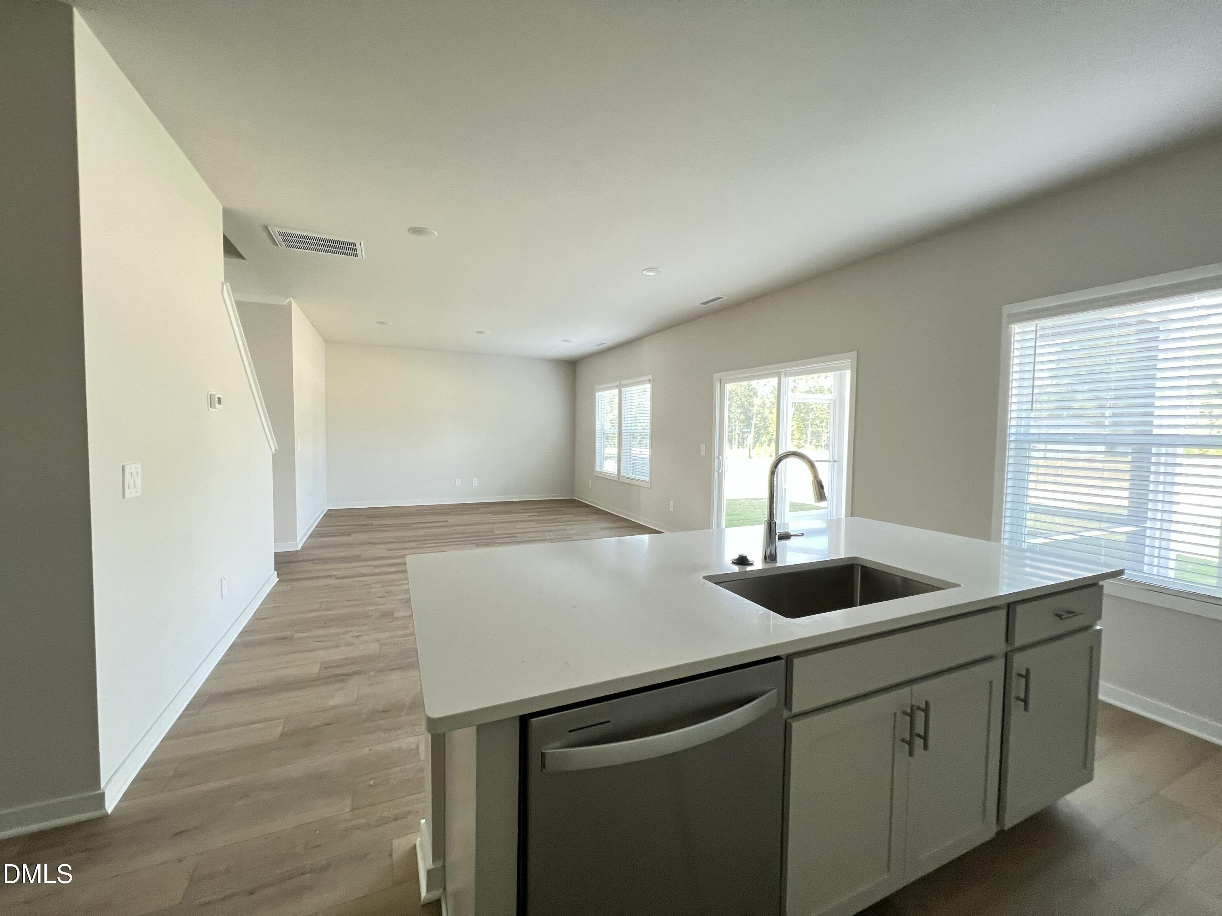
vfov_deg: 89.9
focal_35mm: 13
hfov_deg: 106.2
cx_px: 611
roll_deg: -0.6
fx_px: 459
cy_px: 458
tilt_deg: -2.7
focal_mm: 1.57
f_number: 1.8
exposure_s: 1/68
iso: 250
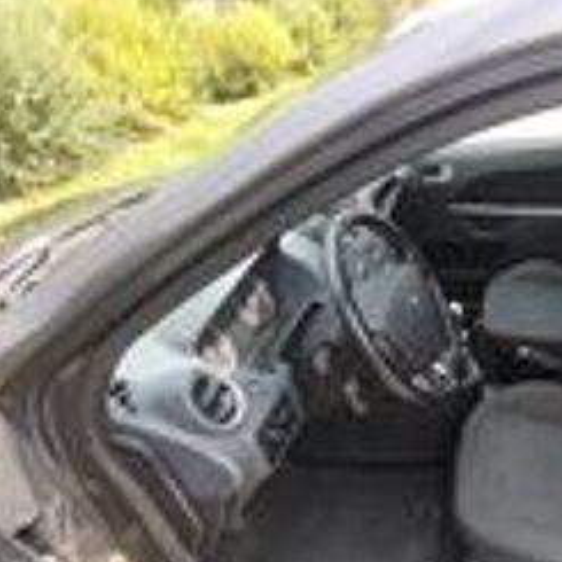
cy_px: 358
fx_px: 478
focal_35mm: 26
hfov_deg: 53.0
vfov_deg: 60.0
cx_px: 512
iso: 50
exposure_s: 1/224
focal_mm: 1.65
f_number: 2.2
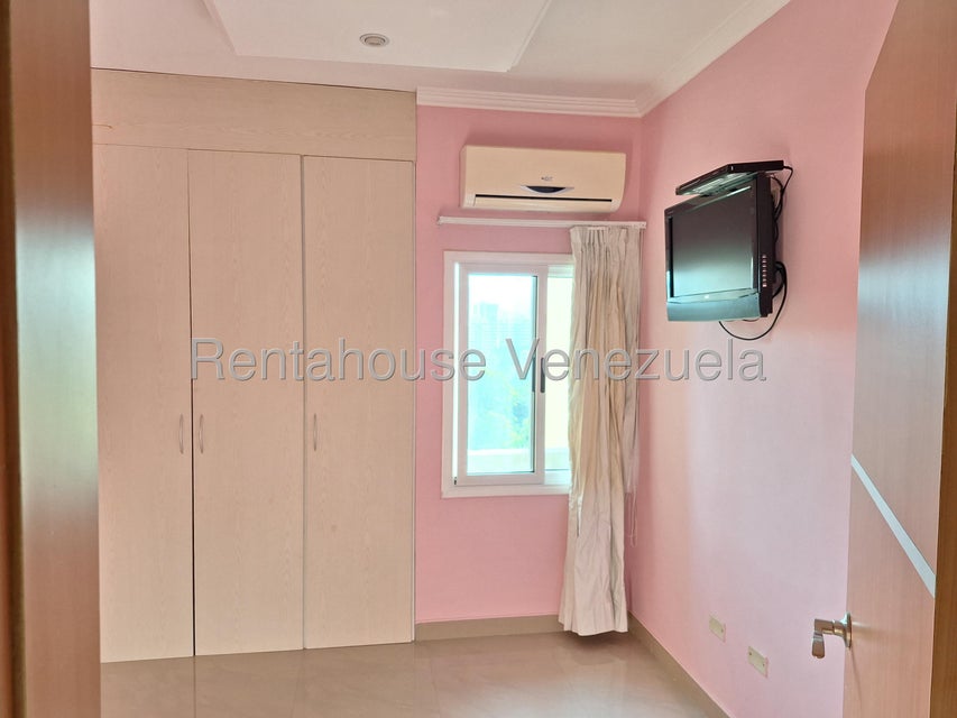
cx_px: 478
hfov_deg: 73.9
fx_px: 636
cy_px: 359
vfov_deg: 58.9
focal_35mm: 23
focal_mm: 5.54
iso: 100
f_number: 1.8
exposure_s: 1/40
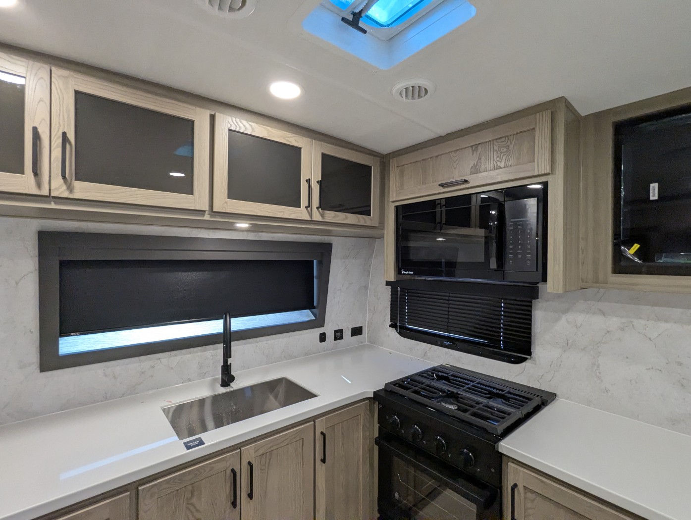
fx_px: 320
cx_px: 346
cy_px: 260
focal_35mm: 16
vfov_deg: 78.2
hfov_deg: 94.4
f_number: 2.2
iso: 387
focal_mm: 2.35
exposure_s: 1/157
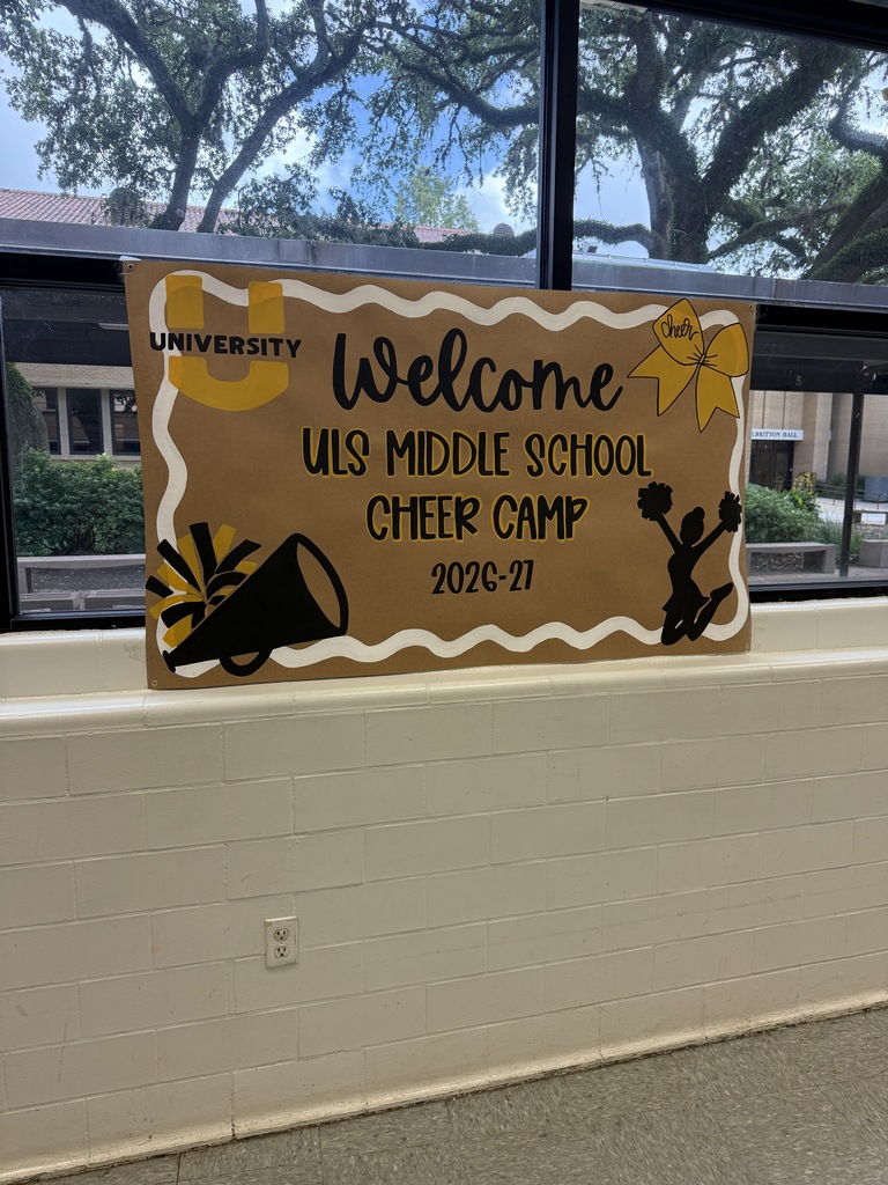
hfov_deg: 56.8
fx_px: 821
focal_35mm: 24
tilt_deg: -7.7
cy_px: 592
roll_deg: -0.9
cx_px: 444
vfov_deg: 71.6
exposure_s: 1/232
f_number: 1.78
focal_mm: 6.76
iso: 160
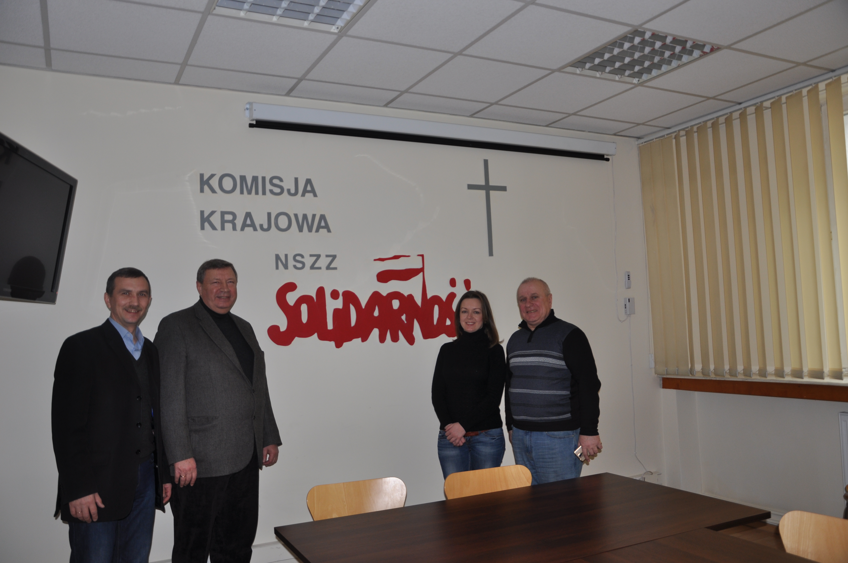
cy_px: 282
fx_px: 635
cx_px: 424
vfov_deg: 47.8
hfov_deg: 67.4
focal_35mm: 27
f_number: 3.5
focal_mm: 18
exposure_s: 1/60
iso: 200
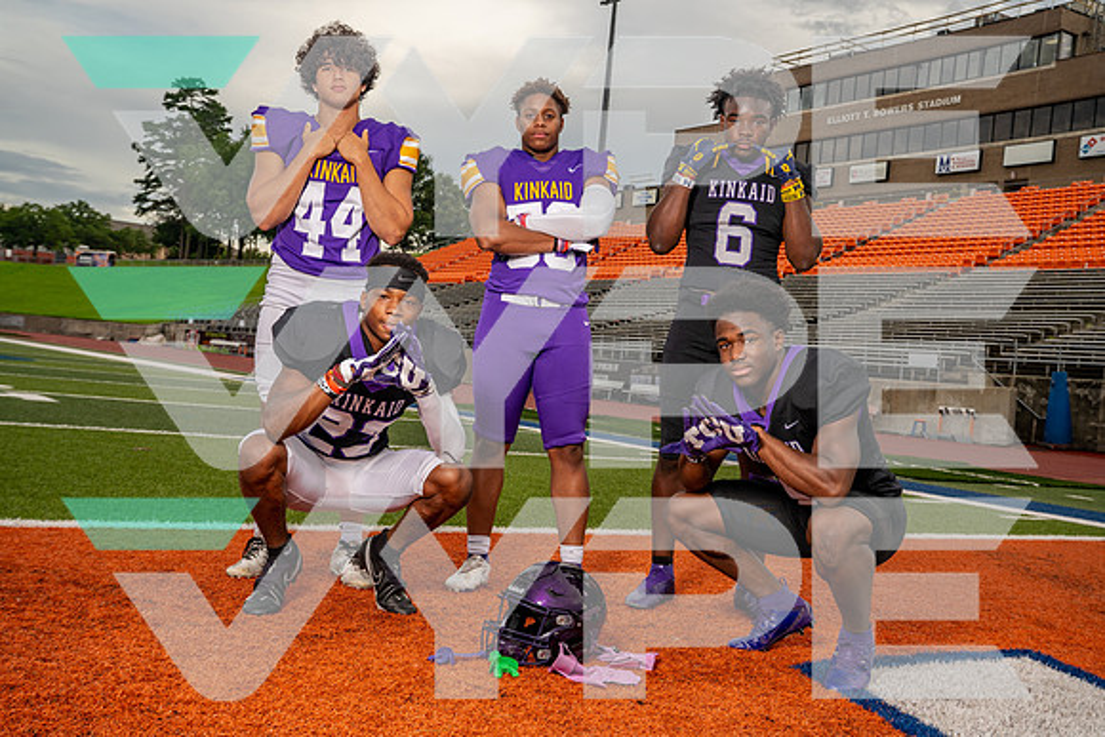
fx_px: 1167
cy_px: 368
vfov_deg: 35.1
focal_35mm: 38
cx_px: 552
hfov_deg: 50.7
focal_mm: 38
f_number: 6.3
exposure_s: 1/320
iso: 100
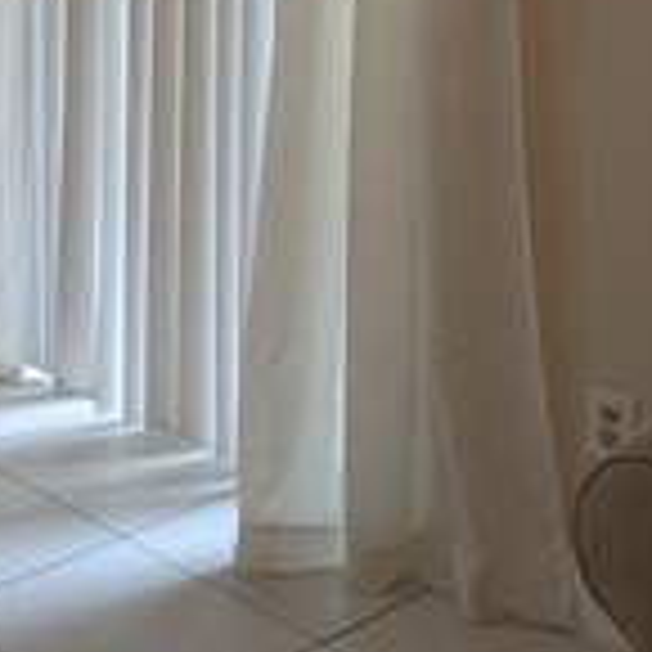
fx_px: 1556
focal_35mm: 73
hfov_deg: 21.5
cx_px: -180
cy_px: -49
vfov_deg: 22.5
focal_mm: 5.43
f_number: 1.89
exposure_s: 1/120
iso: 66
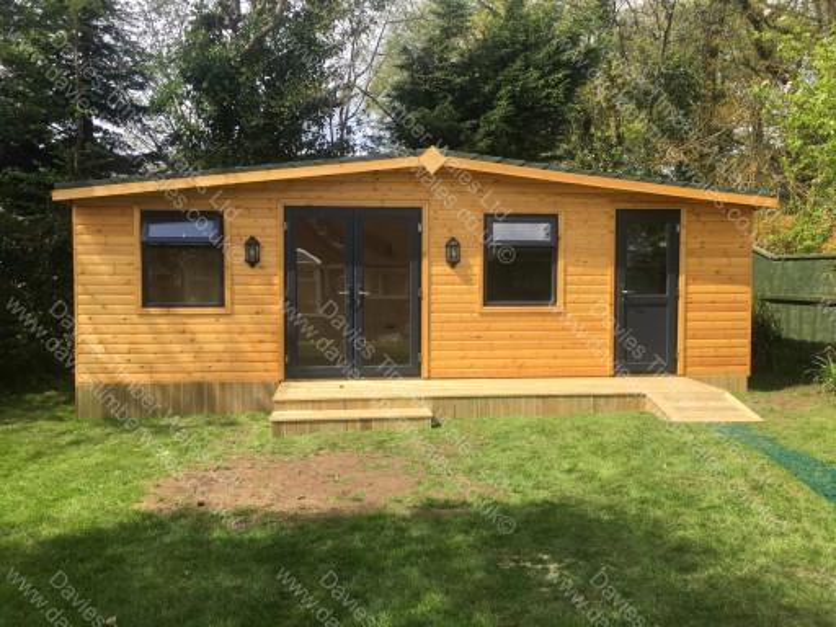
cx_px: 418
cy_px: 314
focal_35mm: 29
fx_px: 700
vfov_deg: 48.2
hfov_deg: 61.7
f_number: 2.2
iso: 25
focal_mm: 4.15
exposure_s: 1/712
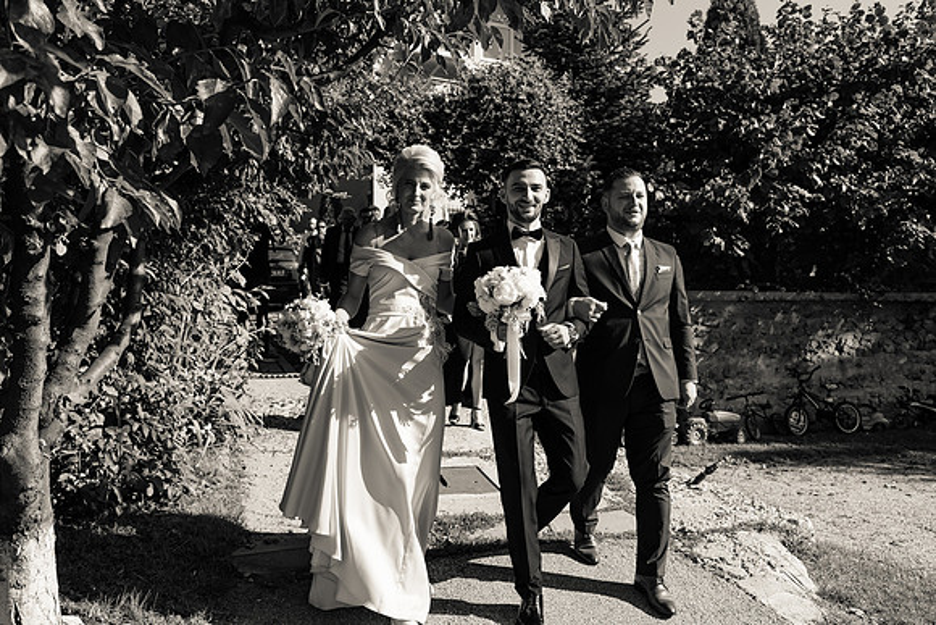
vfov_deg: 43.6
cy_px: 312
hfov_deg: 61.9
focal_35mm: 30
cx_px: 468
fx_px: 780
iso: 100
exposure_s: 1/500
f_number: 5.6
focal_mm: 30
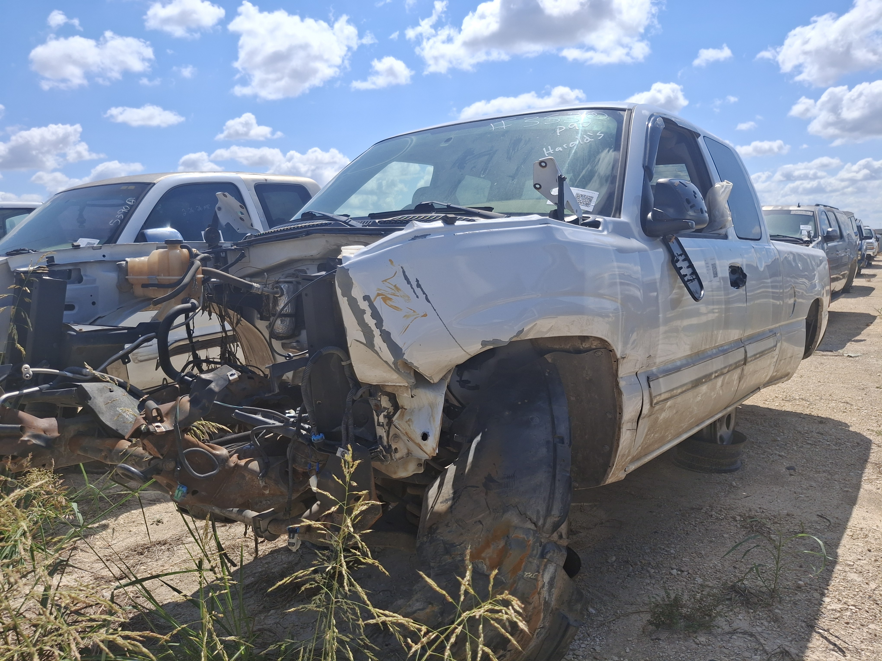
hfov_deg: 69.4
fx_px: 637
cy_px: 330
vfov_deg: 54.9
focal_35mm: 25
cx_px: 441
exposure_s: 1/3521
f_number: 1.8
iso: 32
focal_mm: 4.69
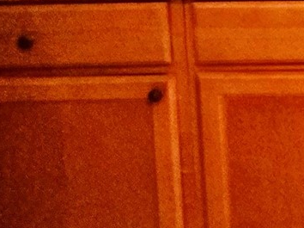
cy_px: -213
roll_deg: -0.2
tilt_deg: -6.5
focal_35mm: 81
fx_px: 711
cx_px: 614
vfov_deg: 15.1
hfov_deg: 17.3
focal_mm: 2.22
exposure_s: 1/60
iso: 320
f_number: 2.2
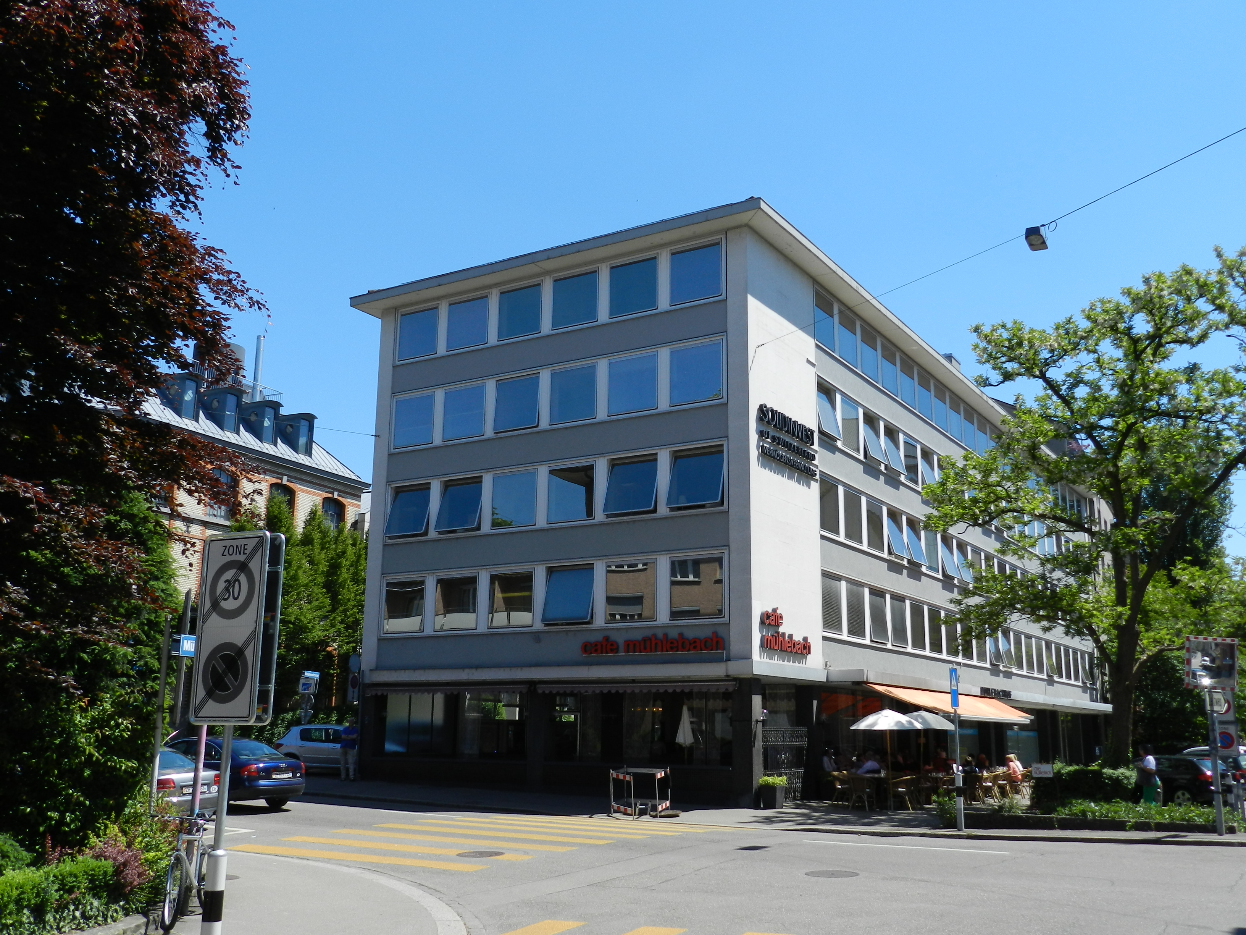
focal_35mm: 32
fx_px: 1152
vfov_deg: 44.2
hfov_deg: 56.8
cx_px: 623
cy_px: 468
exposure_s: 1/1000
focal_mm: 5.6
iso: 160
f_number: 3.7
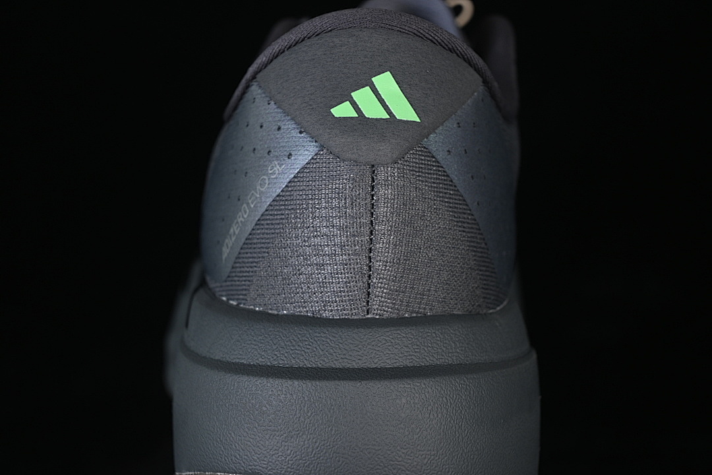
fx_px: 1483
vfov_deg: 18.2
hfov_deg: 27.0
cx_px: 356
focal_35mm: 75
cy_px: 238
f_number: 6.3
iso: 160
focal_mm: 50
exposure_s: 1/60
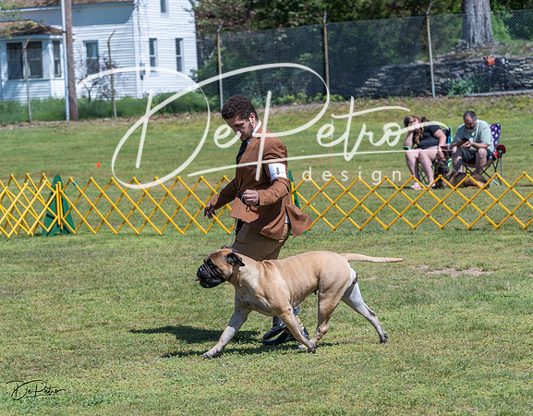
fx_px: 2205
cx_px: 269
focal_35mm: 141
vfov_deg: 10.8
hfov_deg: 13.8
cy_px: 205
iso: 125
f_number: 6.3
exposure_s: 1/640
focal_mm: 117
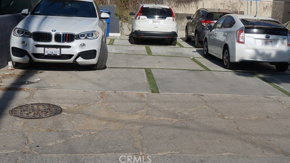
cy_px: 29
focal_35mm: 49
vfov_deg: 24.0
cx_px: 188
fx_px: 377
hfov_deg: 41.7
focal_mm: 22
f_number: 8
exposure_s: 1/1000
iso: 200
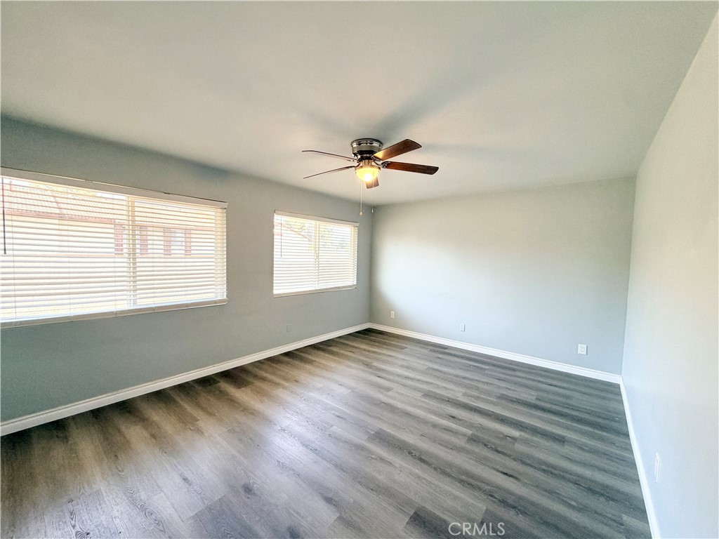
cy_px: 270
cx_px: 360
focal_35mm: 14
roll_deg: -0.6
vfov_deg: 85.7
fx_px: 291
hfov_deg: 102.1
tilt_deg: -3.3
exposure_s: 1/60
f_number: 2.2
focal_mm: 2.22
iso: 160
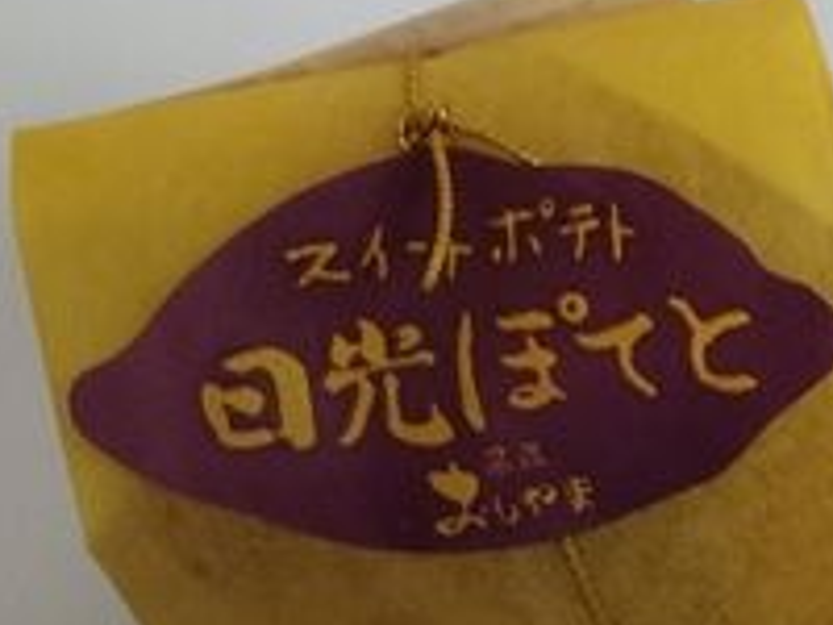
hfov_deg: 15.8
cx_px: 1397
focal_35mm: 110
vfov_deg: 13.0
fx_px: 2647
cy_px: 810
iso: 356
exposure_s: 1/25
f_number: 1.79
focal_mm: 4.71
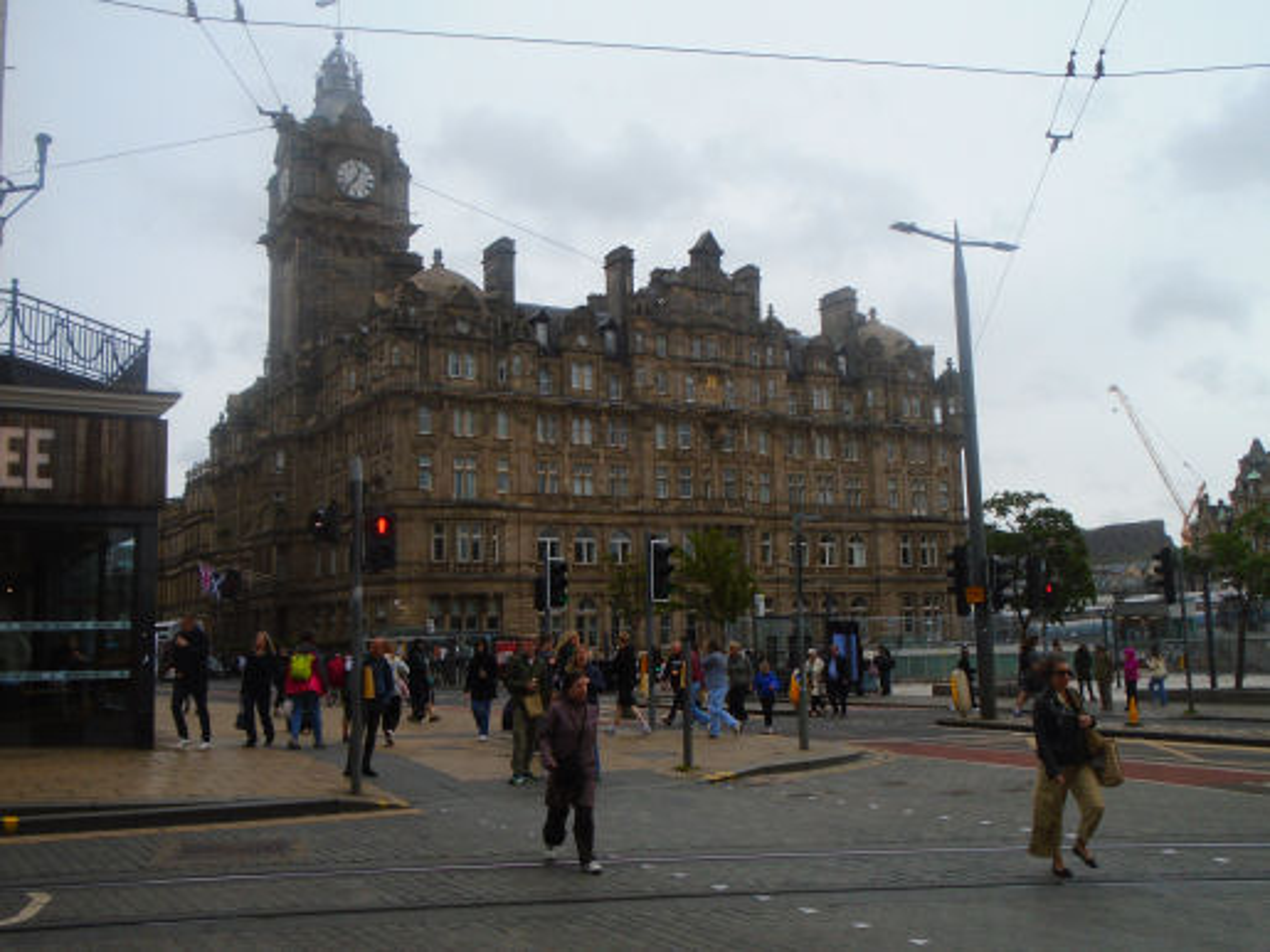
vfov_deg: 39.6
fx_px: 1320
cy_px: 476
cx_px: 635
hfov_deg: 51.4
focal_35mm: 36
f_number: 3.8
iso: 100
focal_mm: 6.4
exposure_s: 1/640
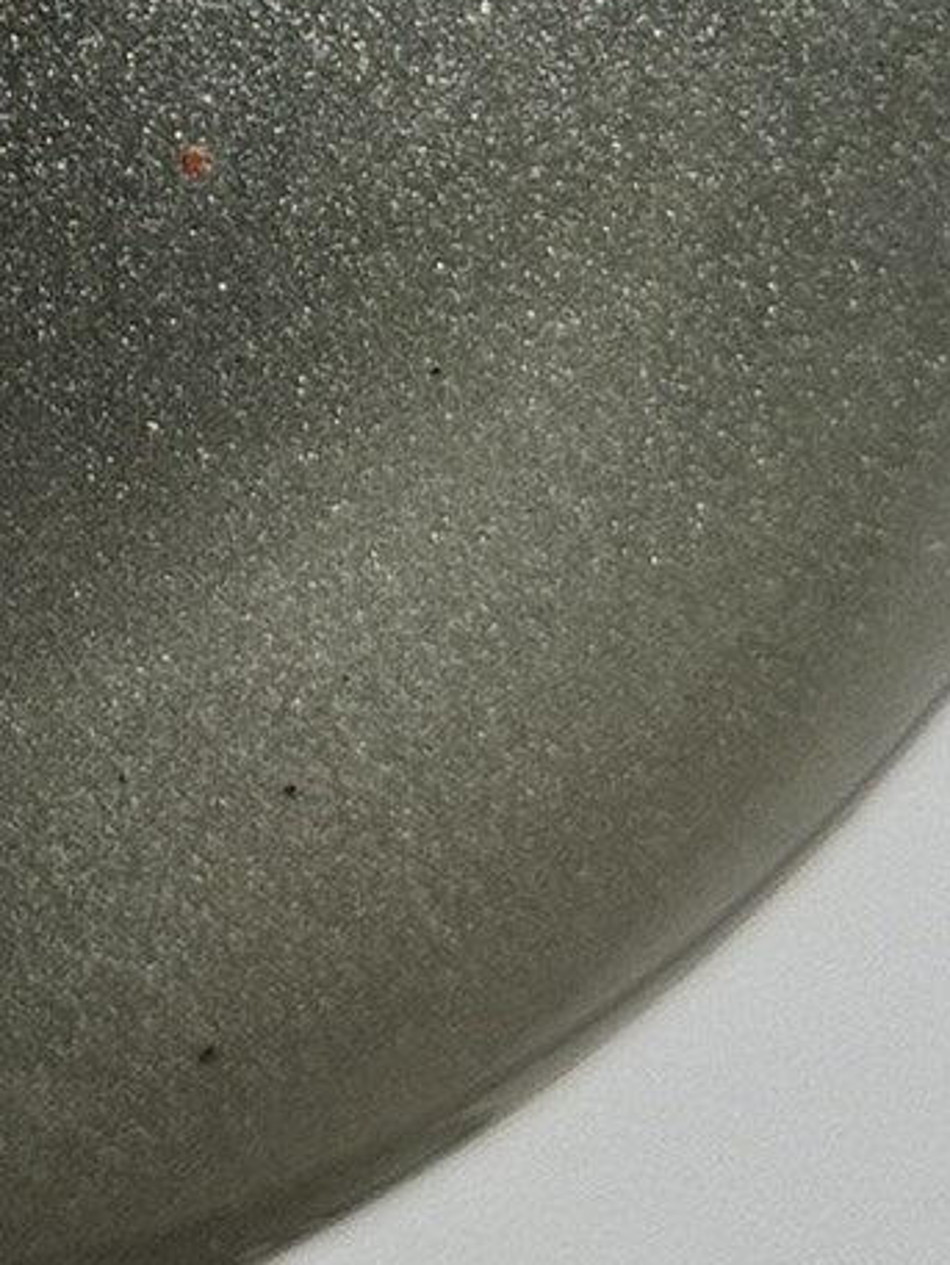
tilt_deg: -10.0
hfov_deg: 6.8
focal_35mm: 215
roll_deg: -1.0
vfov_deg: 8.9
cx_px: -731
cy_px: -858
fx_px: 7864
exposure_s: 1/100
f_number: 1.78
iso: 64
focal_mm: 6.76
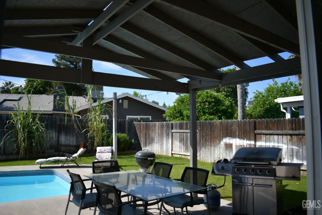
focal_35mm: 27
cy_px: 108
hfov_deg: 67.4
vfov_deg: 47.9
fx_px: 241
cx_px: 161
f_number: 3.5
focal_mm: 18
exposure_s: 1/1000
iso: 100
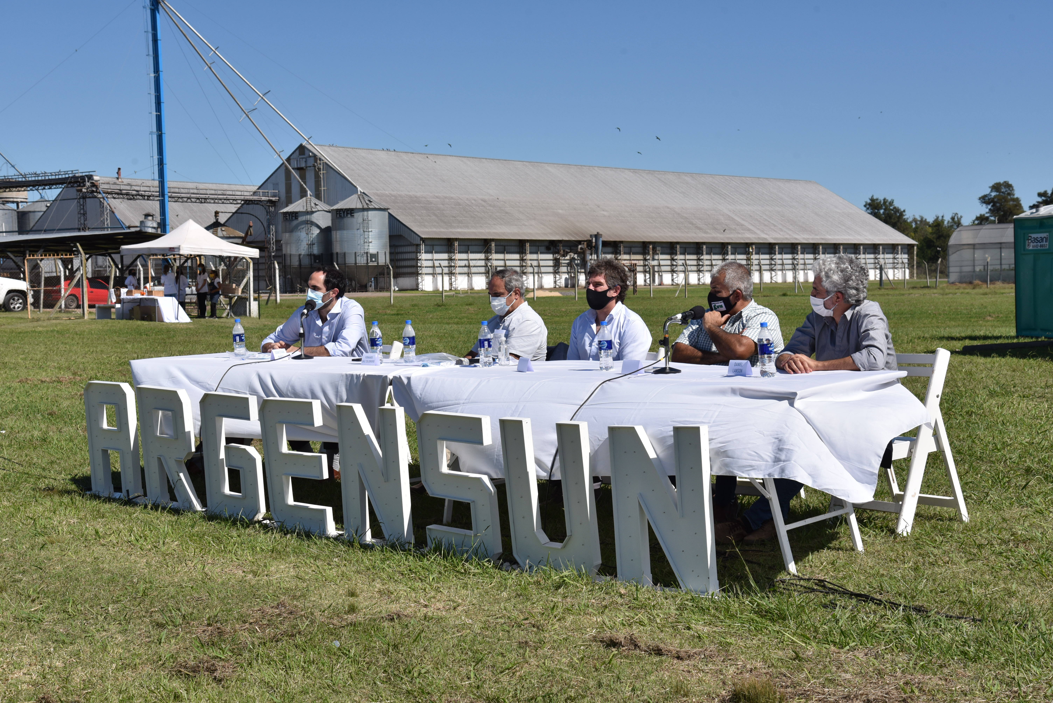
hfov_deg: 38.2
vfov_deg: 26.0
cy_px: 352
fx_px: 1522
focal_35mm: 52
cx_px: 526
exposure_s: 1/1250
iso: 400
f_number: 9
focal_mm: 52
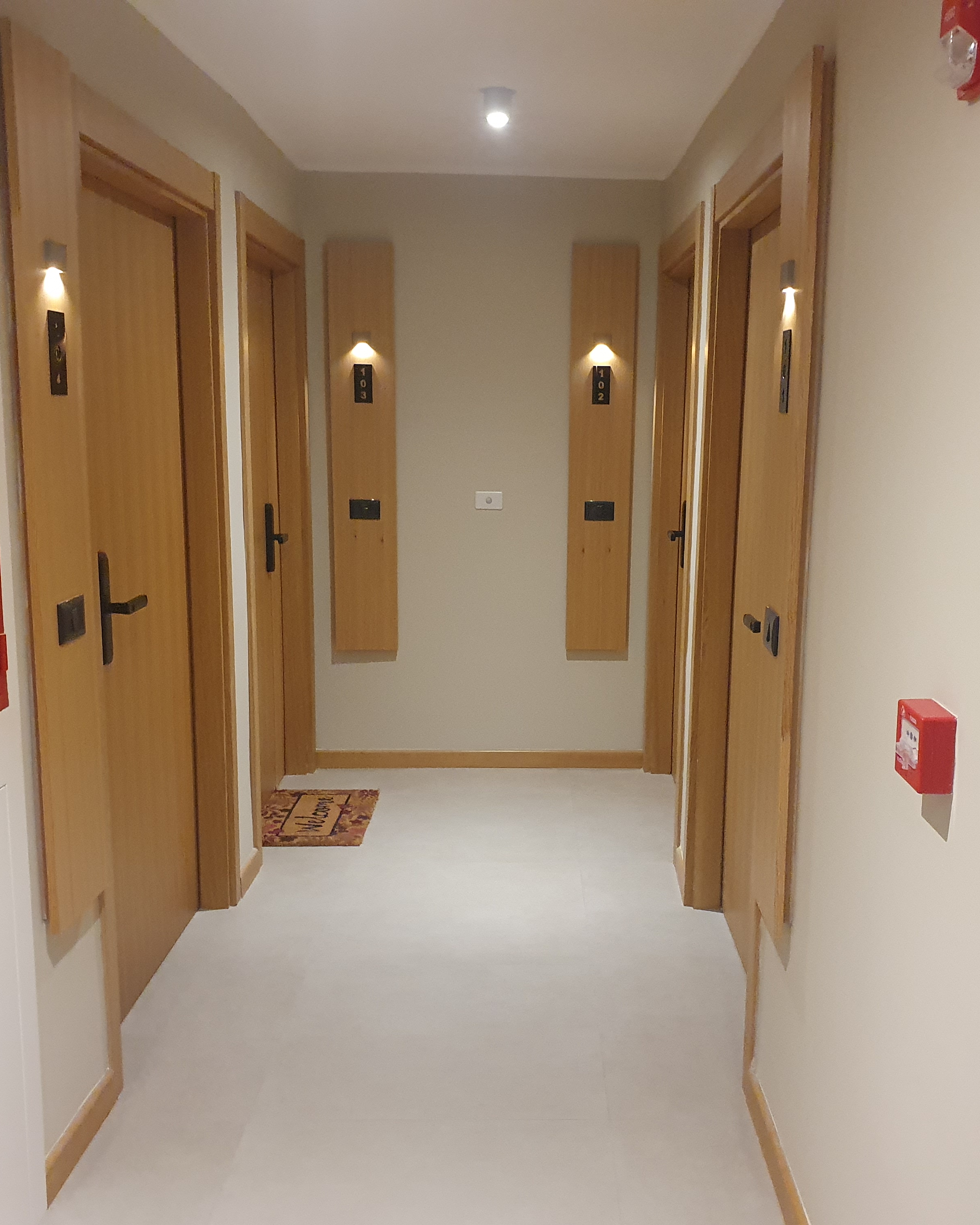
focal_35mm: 34
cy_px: 615
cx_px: 588
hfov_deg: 43.1
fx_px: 1233
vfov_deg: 52.8
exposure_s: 1/33
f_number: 2.4
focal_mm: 4.32
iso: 640
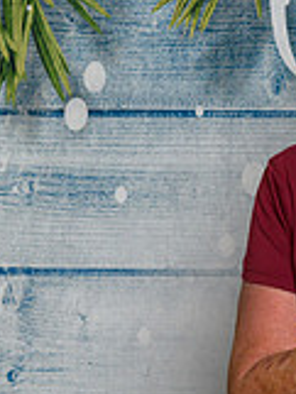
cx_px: 612
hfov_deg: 7.8
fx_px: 2061
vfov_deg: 10.9
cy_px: 261
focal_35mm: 181
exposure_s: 1/160
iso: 400
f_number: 10
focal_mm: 48
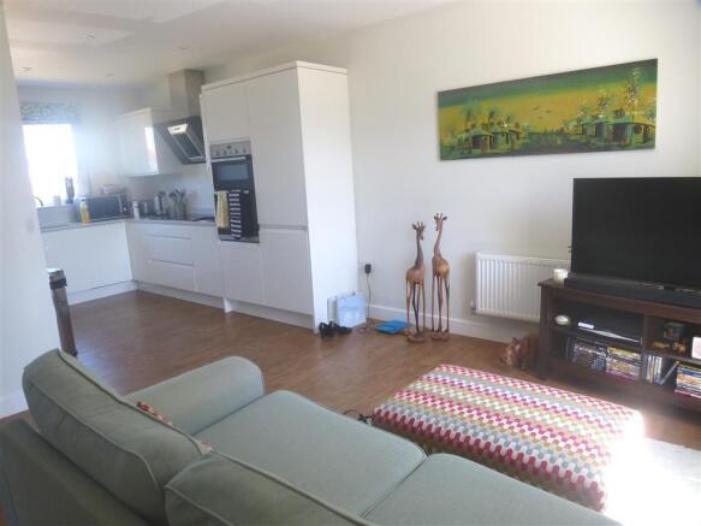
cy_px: 263
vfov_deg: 56.8
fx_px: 486
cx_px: 350
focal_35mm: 24
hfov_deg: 71.6
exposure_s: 1/60
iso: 320
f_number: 3.3
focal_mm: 4.3
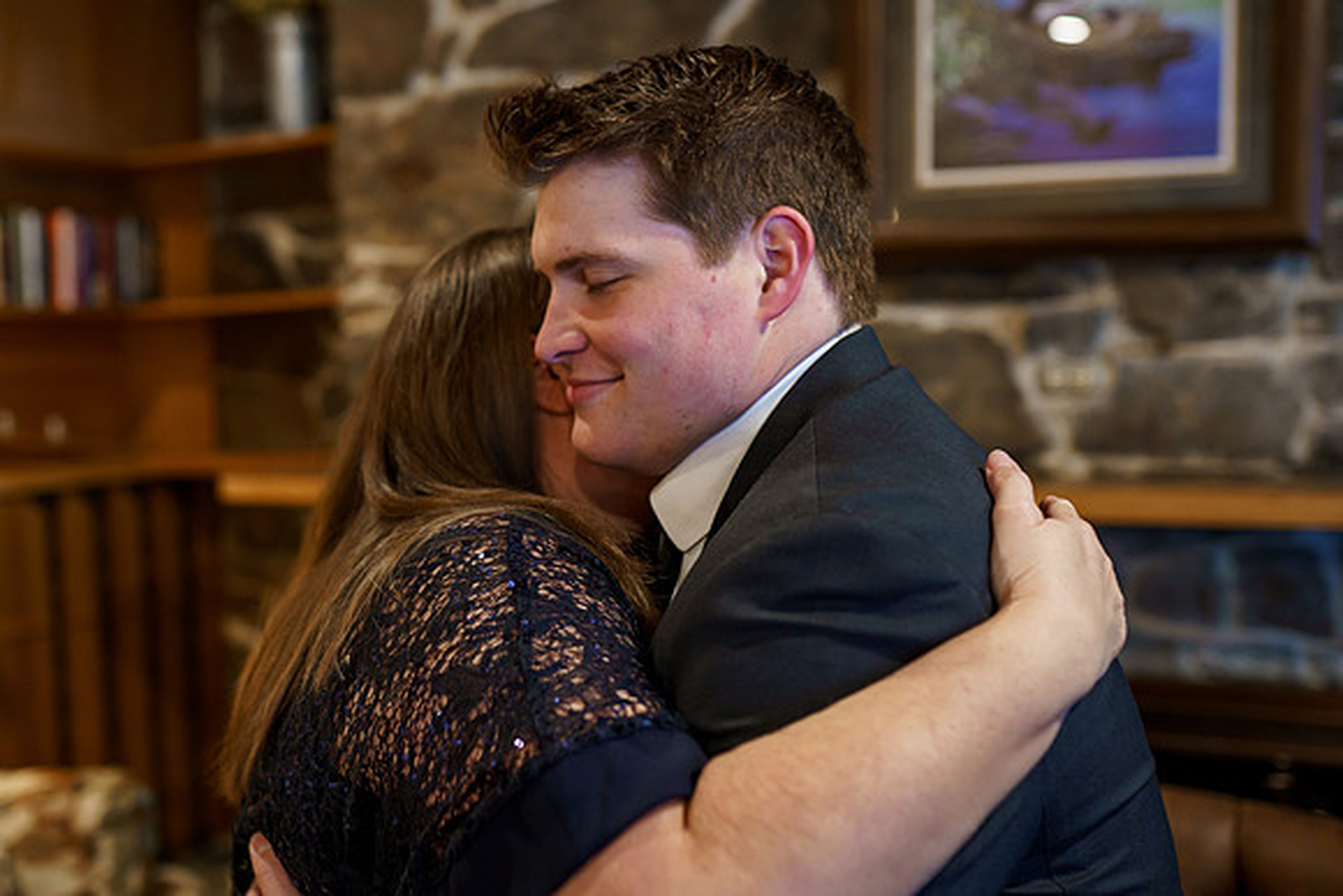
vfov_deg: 34.0
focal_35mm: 39
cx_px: 590
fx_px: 1466
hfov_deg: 49.1
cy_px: 438
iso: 1600
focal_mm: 35
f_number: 2.2
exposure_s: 1/200
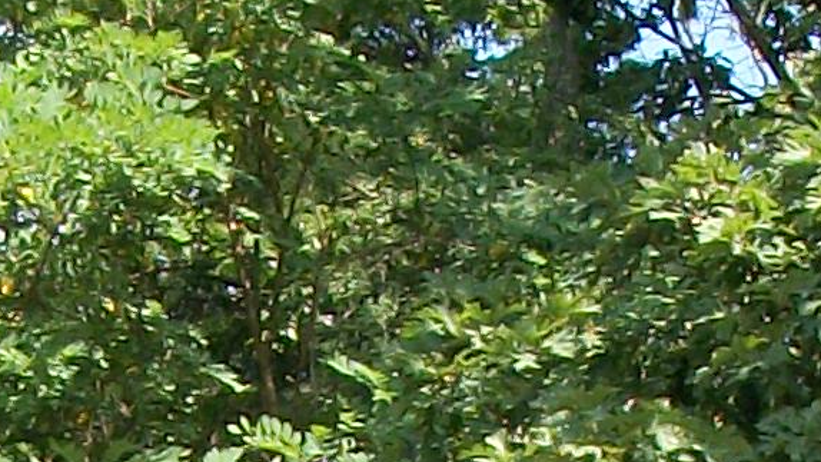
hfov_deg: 8.9
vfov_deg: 4.7
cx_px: 236
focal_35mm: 243
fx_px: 5291
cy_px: 1538
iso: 80
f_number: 8.8
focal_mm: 5.7
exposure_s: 1/60
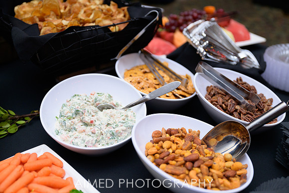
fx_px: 321
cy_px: 96
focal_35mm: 40
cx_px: 144
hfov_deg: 48.4
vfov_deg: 33.4
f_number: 2.8
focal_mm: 40
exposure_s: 1/160
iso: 640
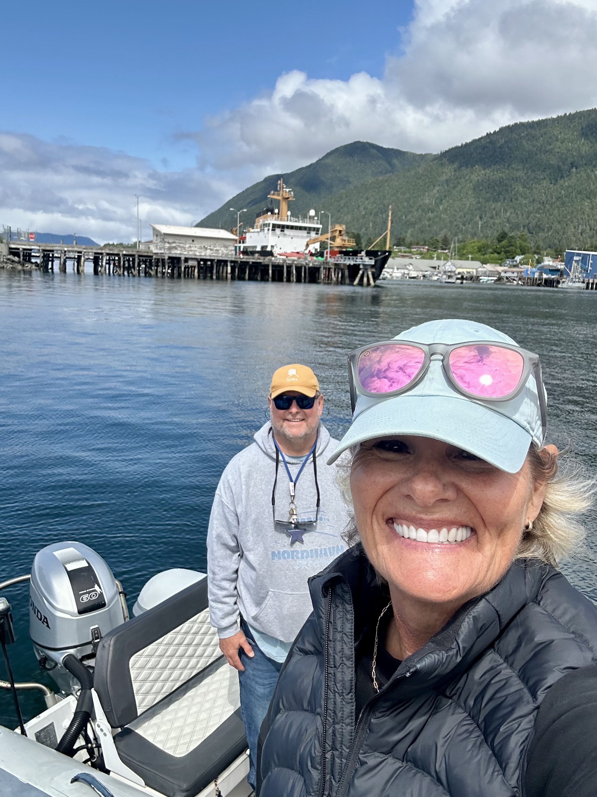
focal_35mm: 30
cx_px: 298
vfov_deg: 60.0
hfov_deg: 46.8
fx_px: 690
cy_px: 398
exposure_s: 1/1859
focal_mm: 2.69
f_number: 1.9
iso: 25
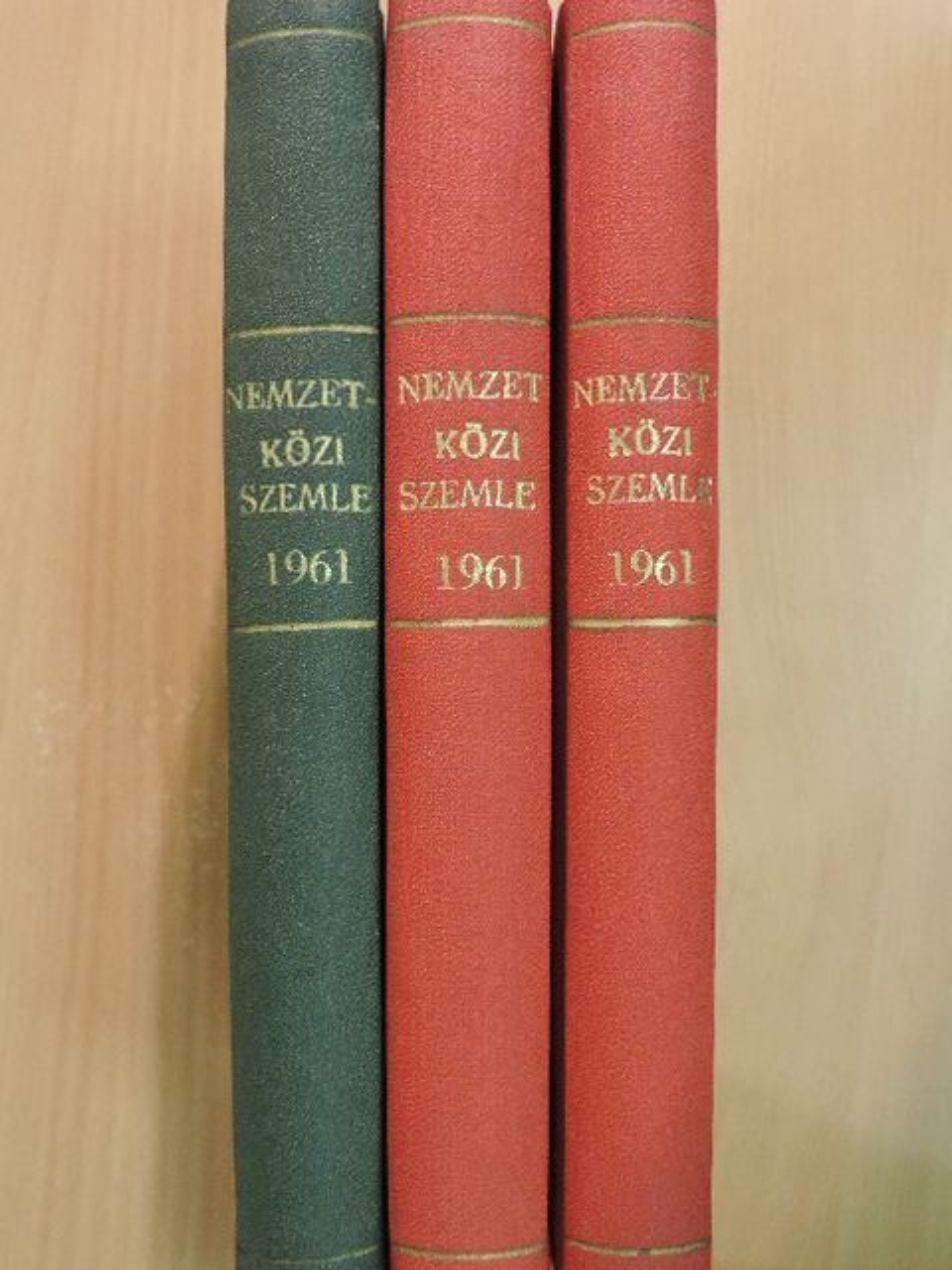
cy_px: 635
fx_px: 1467
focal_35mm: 40
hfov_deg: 36.0
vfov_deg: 46.8
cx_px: 476
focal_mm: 7.1
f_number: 3.3
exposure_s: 1/60
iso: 1000
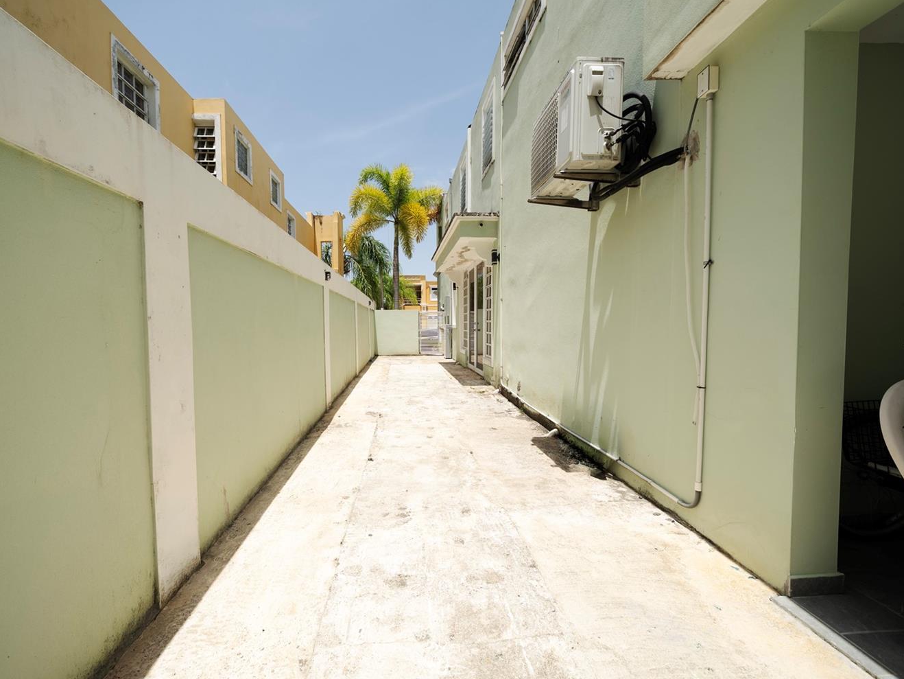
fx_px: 366
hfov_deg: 101.8
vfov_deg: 85.7
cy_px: 342
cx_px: 416
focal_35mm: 14
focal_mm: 12
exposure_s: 1/800
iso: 100
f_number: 5.6
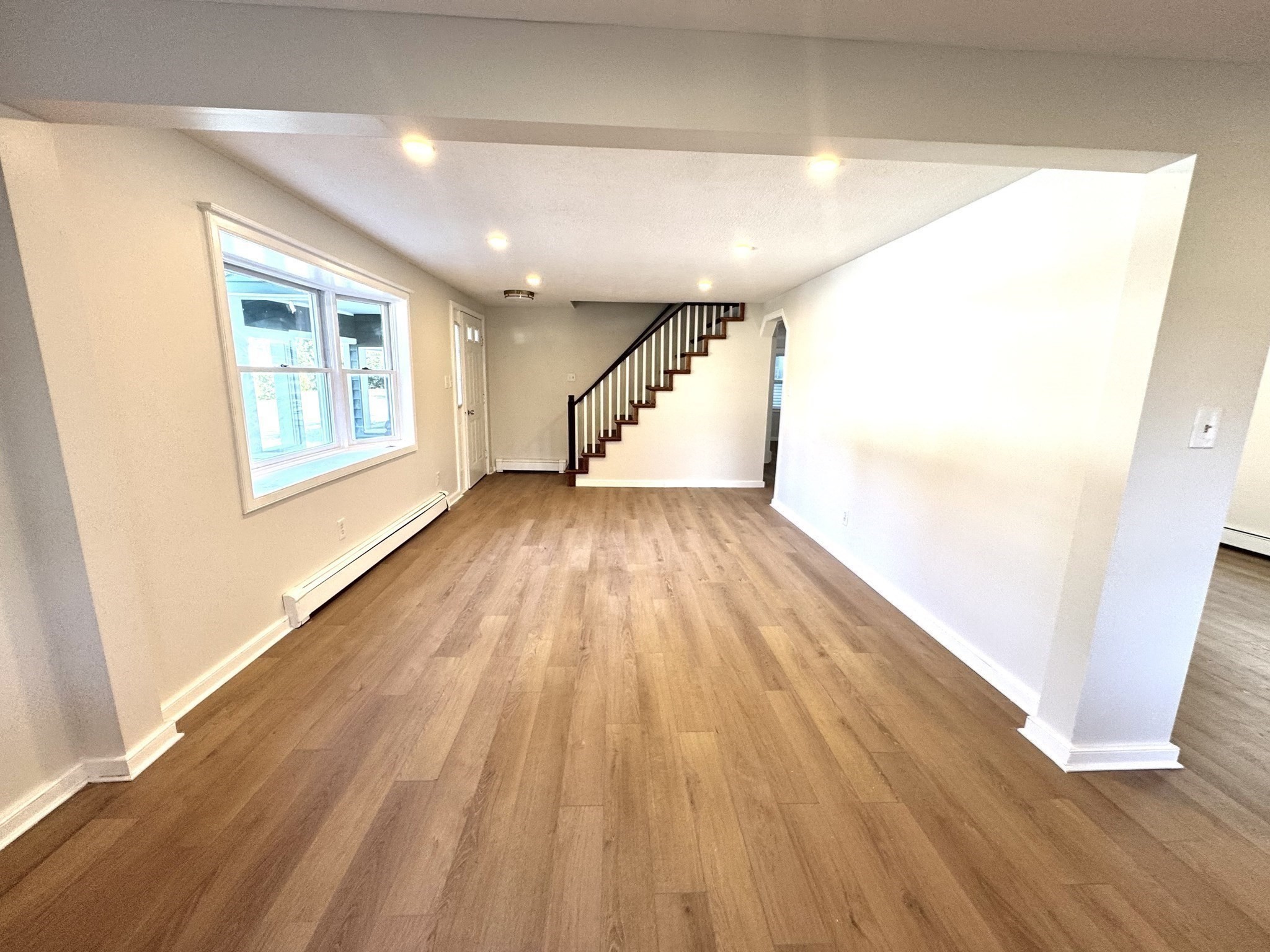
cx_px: 635
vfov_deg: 85.7
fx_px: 514
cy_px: 476
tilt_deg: -11.6
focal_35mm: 14
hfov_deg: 102.1
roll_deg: -0.9
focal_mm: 2.22
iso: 125
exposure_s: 1/99
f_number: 2.2
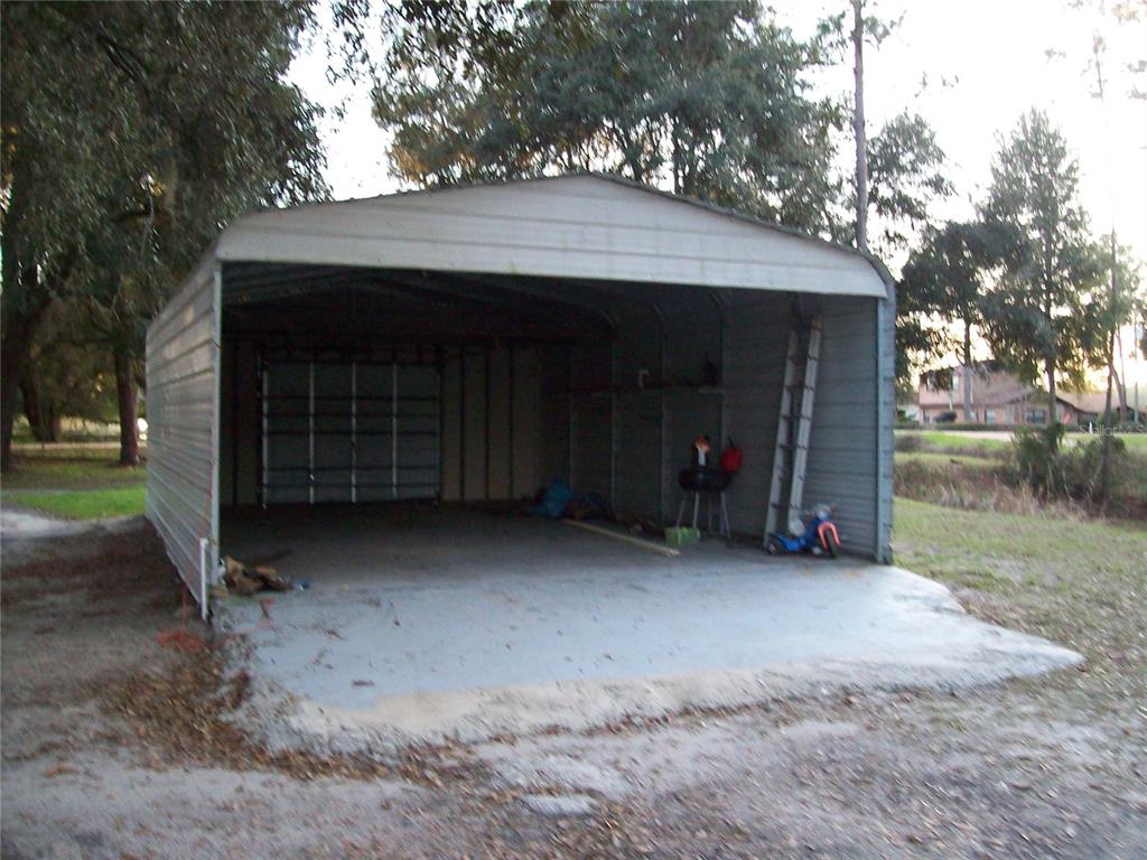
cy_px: 430
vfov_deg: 39.7
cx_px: 574
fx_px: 1193
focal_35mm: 36
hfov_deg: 51.4
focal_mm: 6
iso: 200
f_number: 2.7
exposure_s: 1/72.5
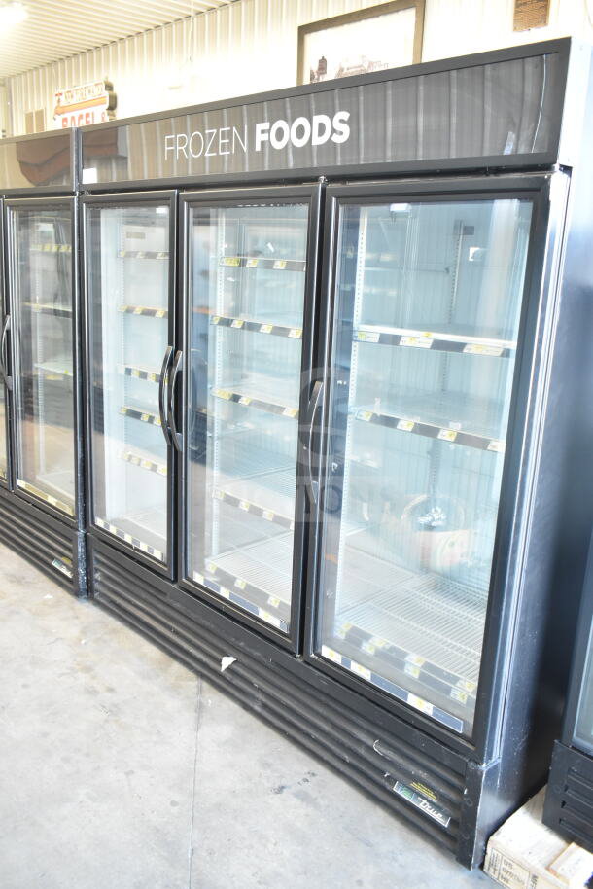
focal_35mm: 30
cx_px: 296
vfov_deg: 61.9
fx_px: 741
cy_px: 444
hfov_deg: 43.6
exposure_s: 1/30
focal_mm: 20
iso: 1600
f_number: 3.5
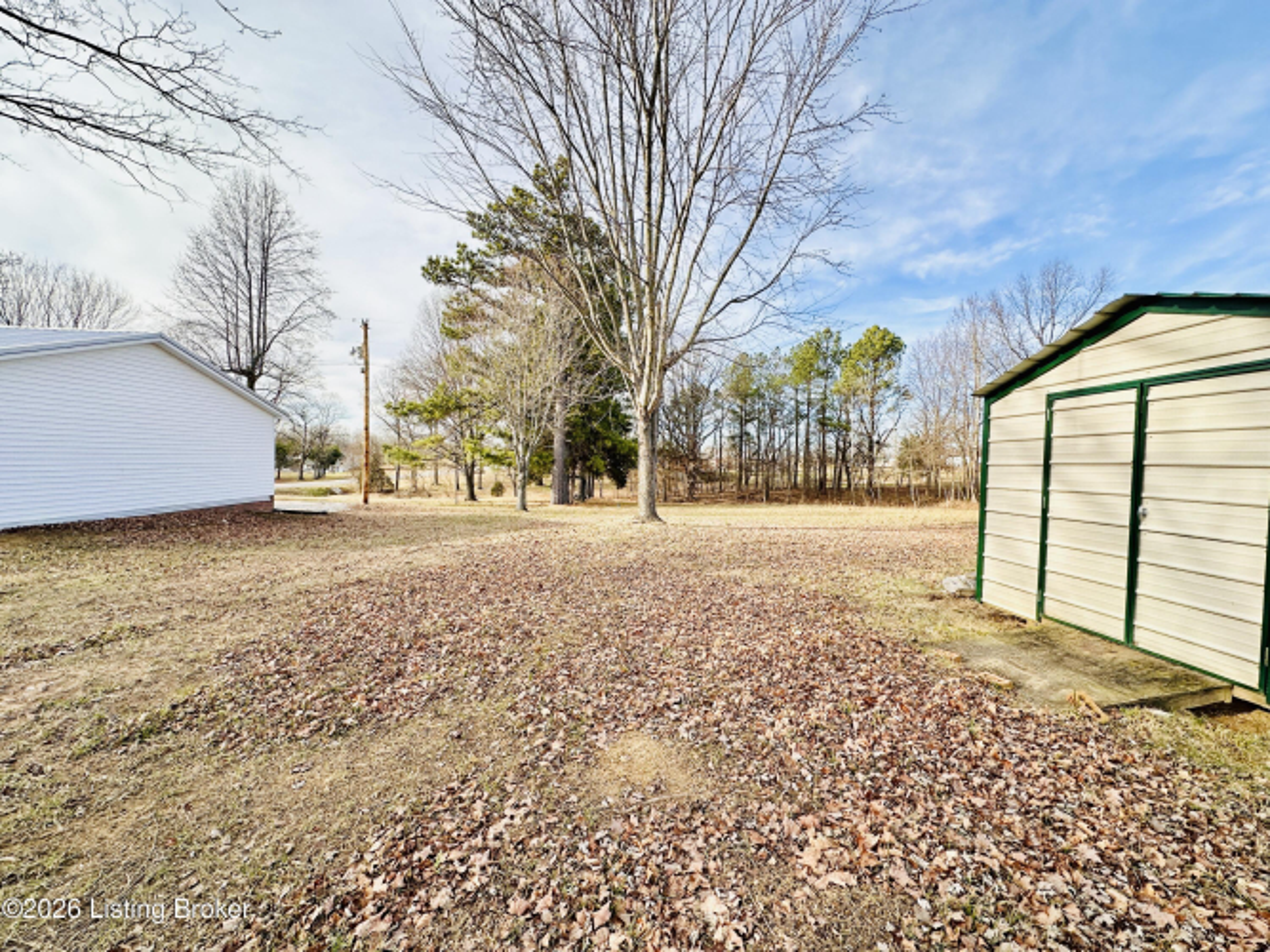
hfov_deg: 102.1
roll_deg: -2.0
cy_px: 476
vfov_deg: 85.7
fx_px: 514
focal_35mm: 14
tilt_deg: -2.4
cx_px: 635
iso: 40
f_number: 2.2
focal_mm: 2.22
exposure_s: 1/769
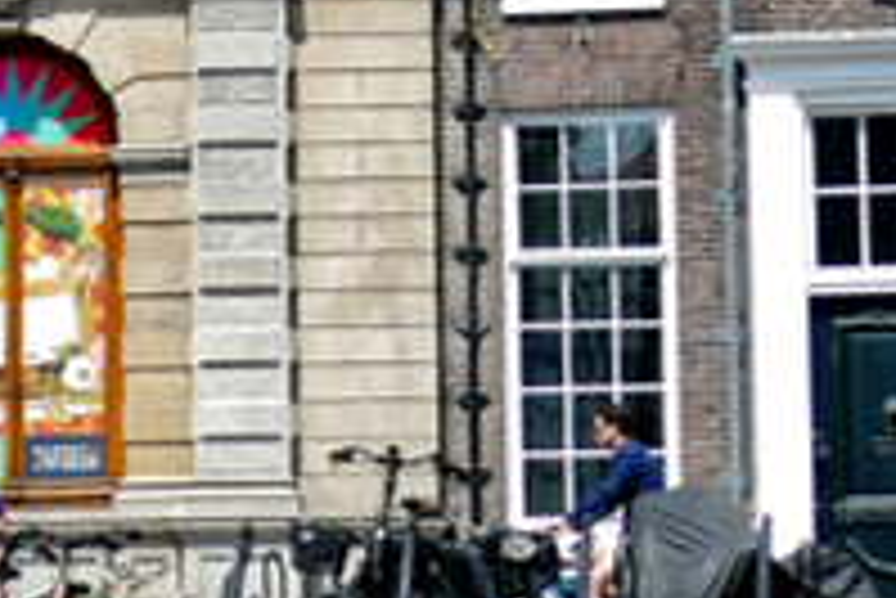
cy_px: -470
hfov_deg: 8.4
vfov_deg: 5.7
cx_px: -666
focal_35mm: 237
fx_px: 5903
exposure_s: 1/1300
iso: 125
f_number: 3.2
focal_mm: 16.7
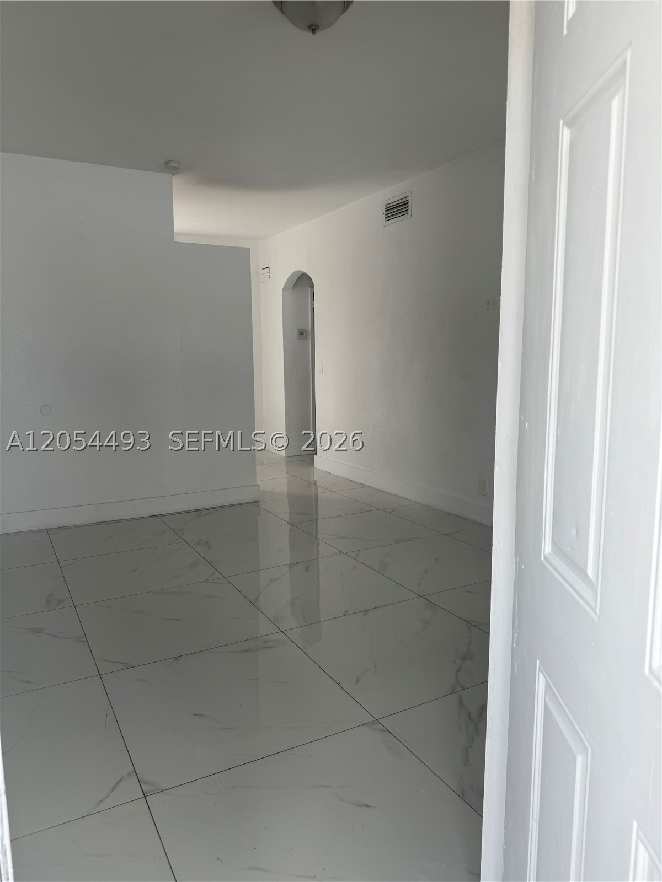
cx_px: 331
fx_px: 612
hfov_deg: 56.8
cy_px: 441
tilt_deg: -5.1
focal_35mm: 24
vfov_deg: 71.6
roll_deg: +0.5
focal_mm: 6.76
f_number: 1.78
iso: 80
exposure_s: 1/868
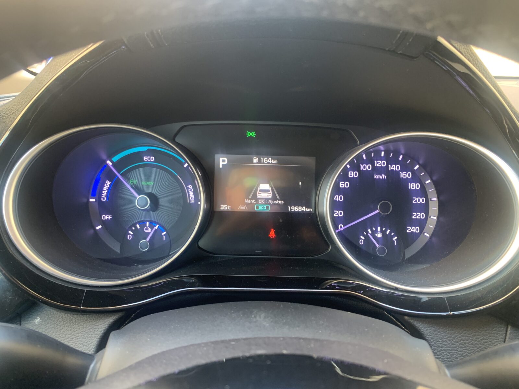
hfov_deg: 67.3
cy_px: 194
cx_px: 260
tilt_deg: -19.0
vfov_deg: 53.1
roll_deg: -2.7
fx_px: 390
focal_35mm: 26
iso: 200
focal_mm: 4.25
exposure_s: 1/60
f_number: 1.8
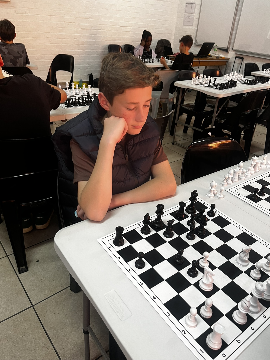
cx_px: 135
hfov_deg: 53.1
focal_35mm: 26
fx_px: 270
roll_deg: -5.4
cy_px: 180
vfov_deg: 67.3
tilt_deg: -29.7
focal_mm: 5.1
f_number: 1.6
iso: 100
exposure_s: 1/50
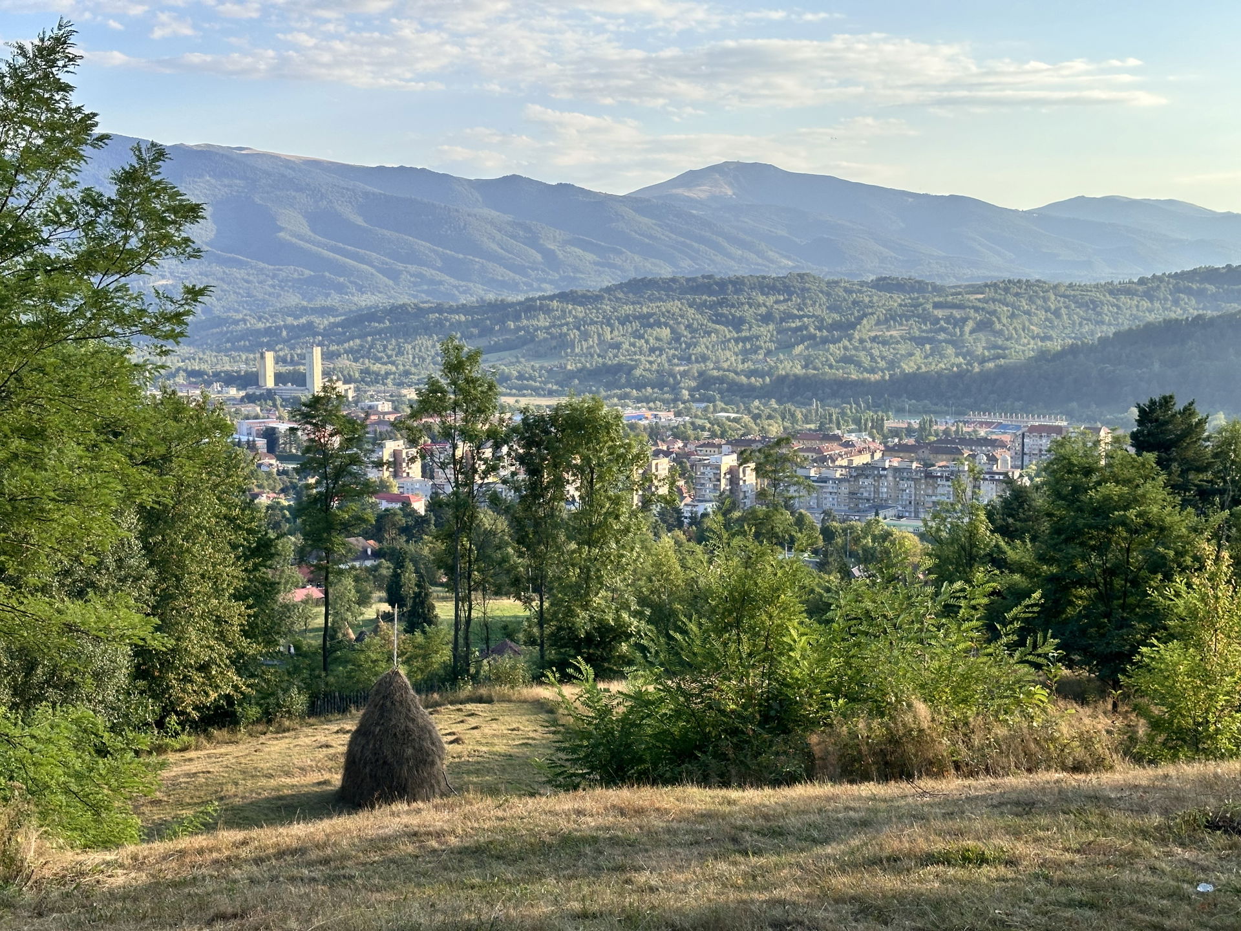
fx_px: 1721
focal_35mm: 48
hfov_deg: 39.7
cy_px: 466
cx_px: 620
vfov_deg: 30.3
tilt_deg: -6.5
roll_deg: +0.7
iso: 64
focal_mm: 6.86
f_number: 1.78
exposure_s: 1/1305
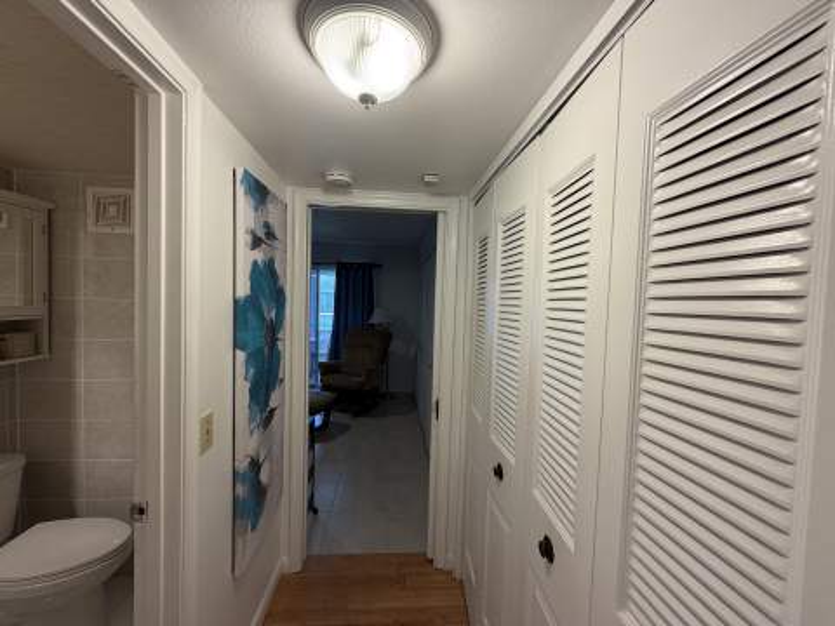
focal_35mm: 14
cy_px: 313
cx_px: 418
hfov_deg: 102.1
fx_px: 338
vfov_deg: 85.7
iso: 125
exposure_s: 1/120
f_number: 2.2
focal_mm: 2.22
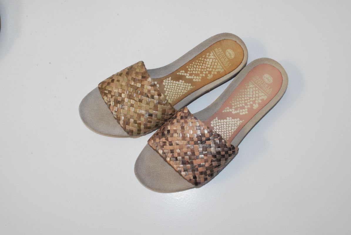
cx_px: 176
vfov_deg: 37.0
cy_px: 118
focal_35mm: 36
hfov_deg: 53.1
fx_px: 351
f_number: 20
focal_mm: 24
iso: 1600
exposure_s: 1/200
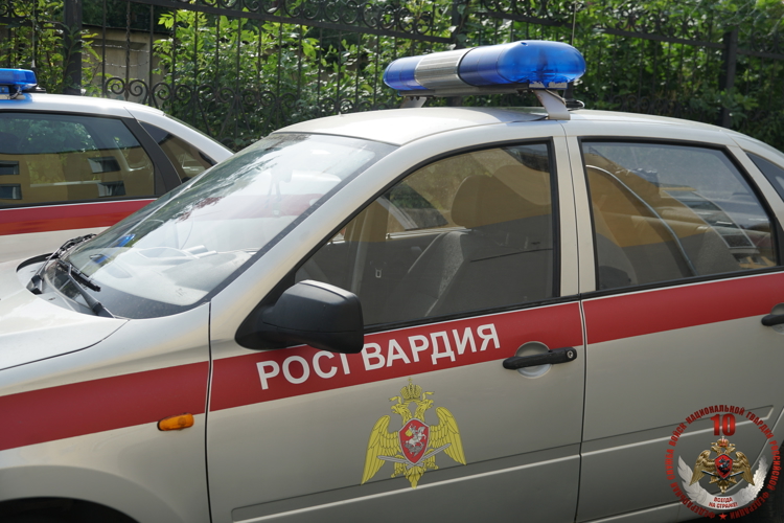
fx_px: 980
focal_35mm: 45
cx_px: 392
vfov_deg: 29.9
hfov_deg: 43.6
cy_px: 262
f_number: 4.5
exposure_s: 1/500
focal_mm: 30
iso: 100
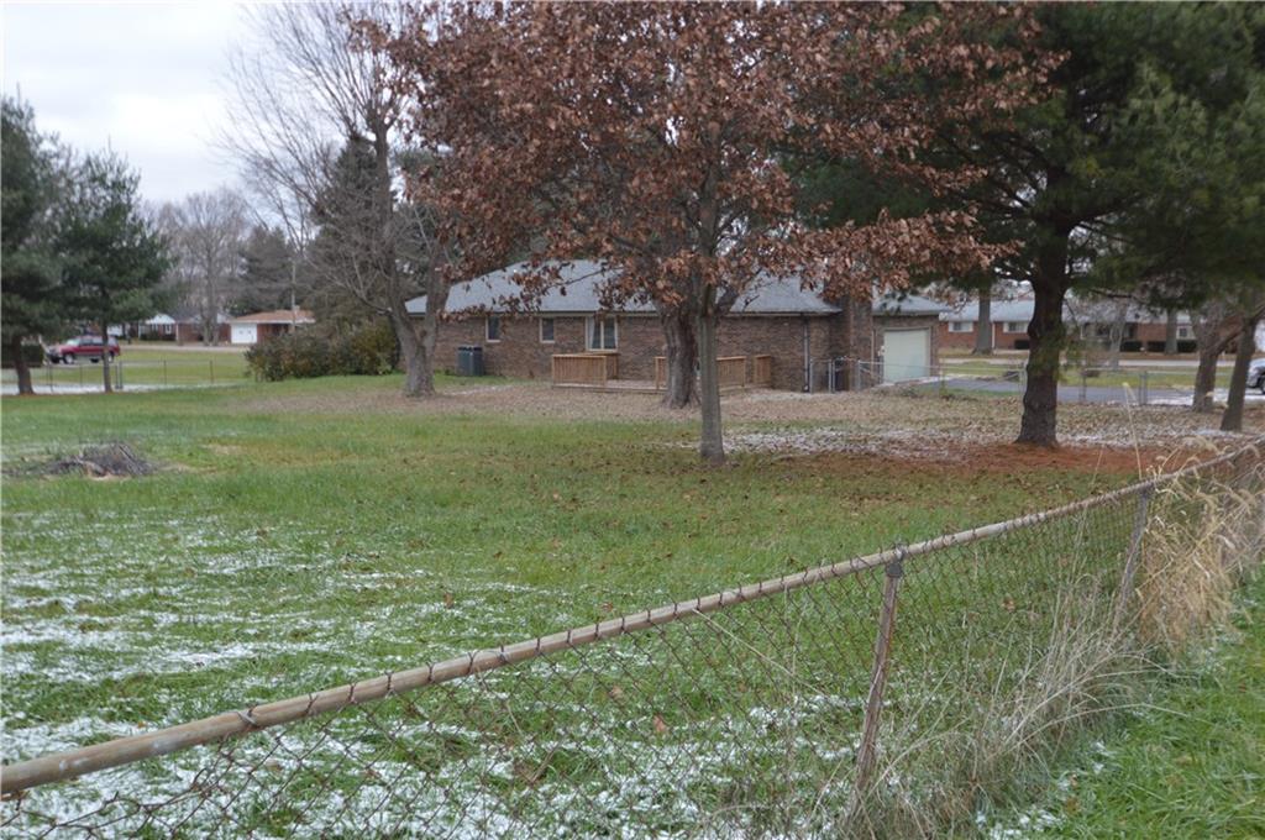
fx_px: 1263
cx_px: 632
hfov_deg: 53.2
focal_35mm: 36
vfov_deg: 36.8
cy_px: 420
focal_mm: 24
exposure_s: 1/125
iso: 125
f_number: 5.6
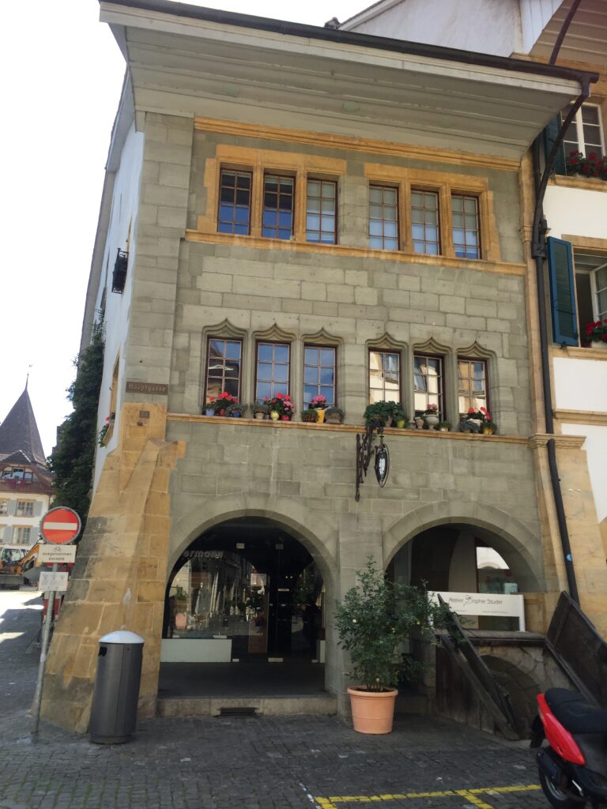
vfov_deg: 61.7
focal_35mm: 29
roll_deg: -1.3
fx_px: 678
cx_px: 304
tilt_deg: +16.3
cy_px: 404
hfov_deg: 48.2
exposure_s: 1/775
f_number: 2.2
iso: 32
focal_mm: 4.15
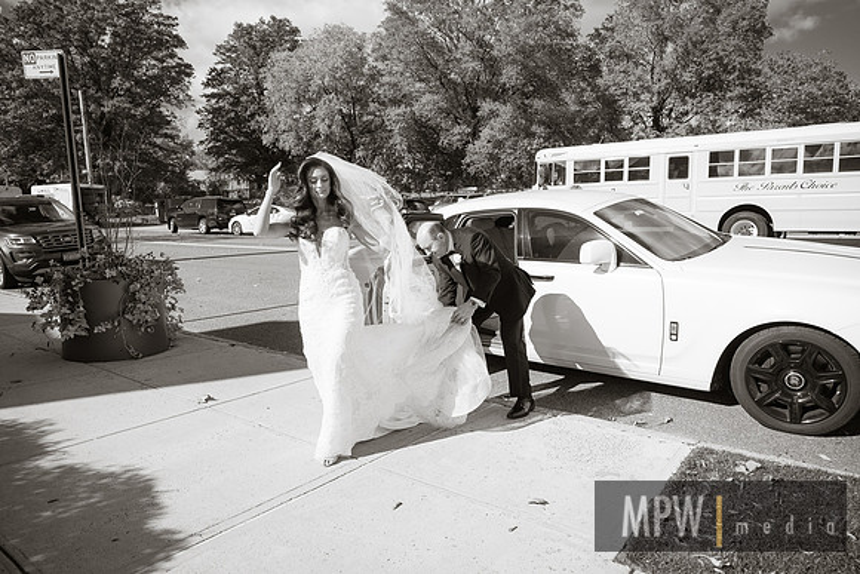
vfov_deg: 53.2
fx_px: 573
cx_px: 430
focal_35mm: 24
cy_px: 287
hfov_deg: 73.7
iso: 200
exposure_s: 1/4000
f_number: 2.8
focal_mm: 16
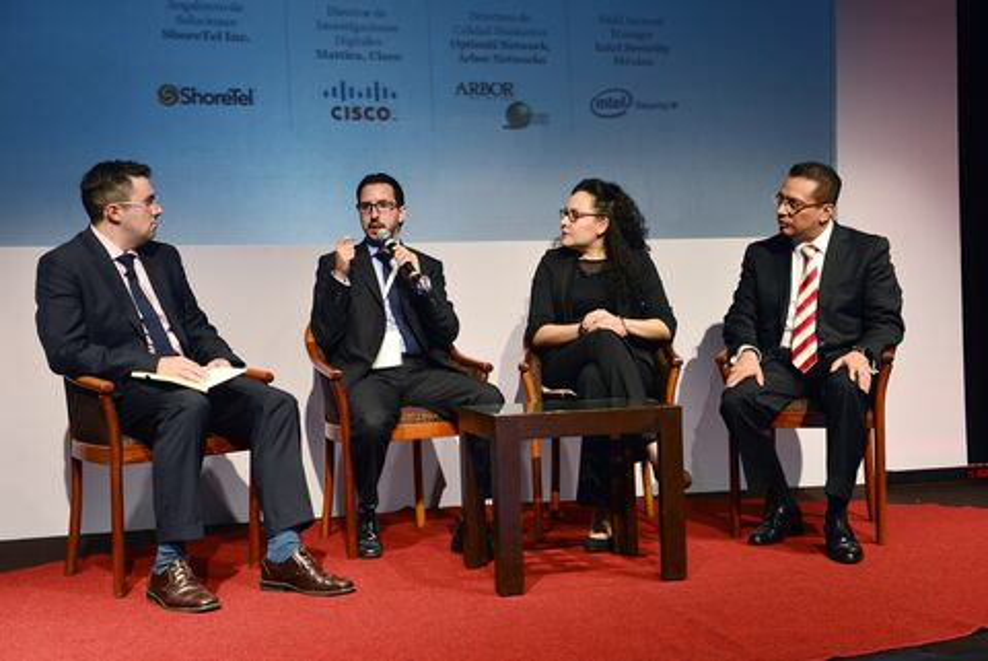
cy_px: 330
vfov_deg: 30.6
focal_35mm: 44
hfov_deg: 44.5
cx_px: 494
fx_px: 1209
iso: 500
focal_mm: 44
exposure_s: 1/60
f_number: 5.6
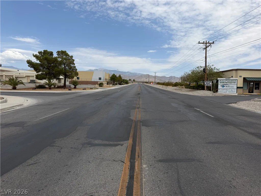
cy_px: 98
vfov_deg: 56.8
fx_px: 181
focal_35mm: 24
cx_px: 130
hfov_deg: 71.6
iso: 80
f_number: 1.78
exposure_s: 1/6173
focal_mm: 6.76
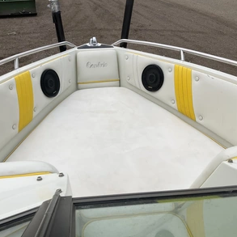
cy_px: 118
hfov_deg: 47.2
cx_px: 107
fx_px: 271
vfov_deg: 47.2
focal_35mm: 35
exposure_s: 1/2227
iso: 25
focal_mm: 3
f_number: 1.8
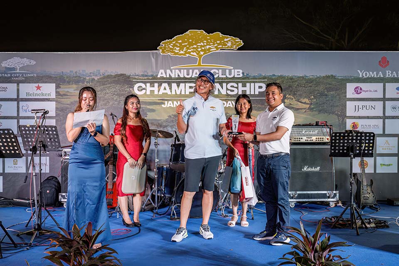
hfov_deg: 53.1
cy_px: 133
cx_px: 200
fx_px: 399
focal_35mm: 36
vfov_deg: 36.9
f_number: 5.6
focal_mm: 36
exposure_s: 1/200
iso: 1250
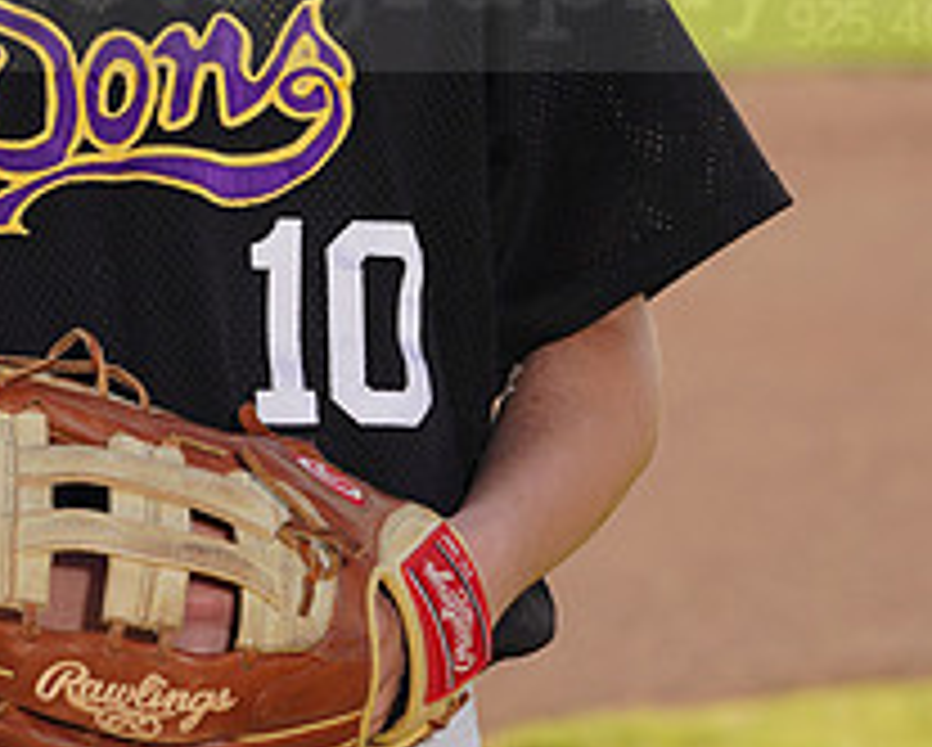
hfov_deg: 3.7
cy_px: -72
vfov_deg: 2.9
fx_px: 14523
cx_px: 200
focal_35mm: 526
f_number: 9
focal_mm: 200
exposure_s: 1/200
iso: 100
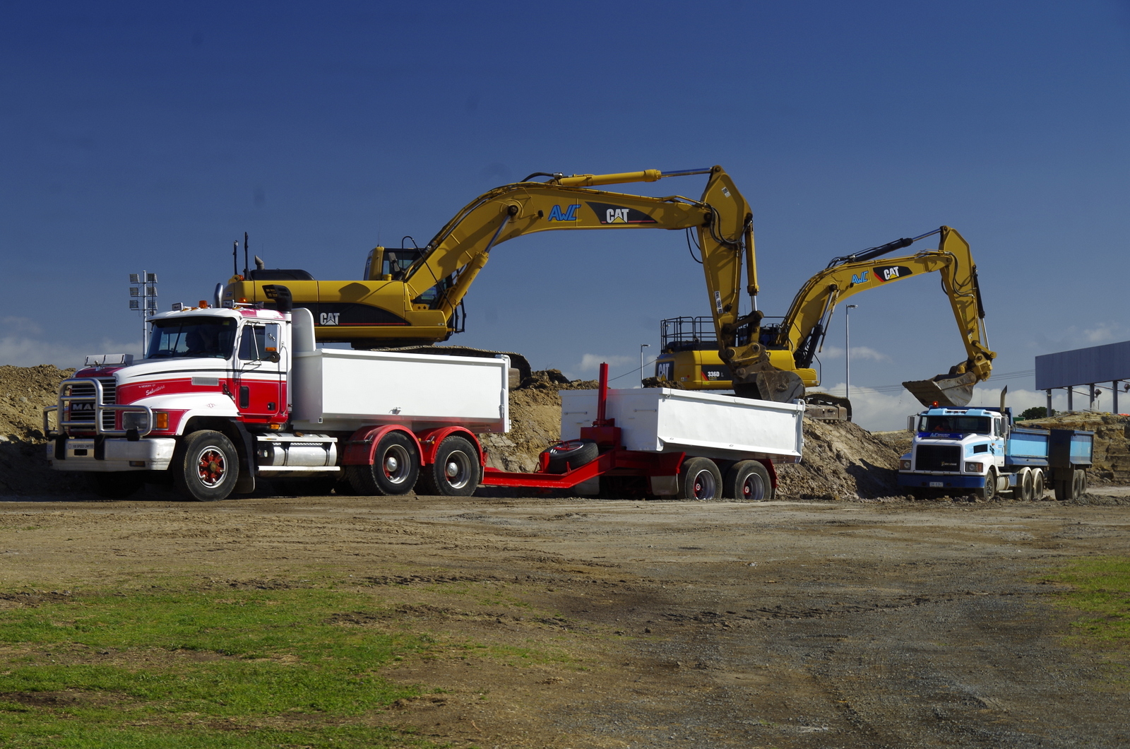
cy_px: 374
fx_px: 2255
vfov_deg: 18.8
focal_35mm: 72
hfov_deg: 28.1
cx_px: 565
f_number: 9
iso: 100
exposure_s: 1/80
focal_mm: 48
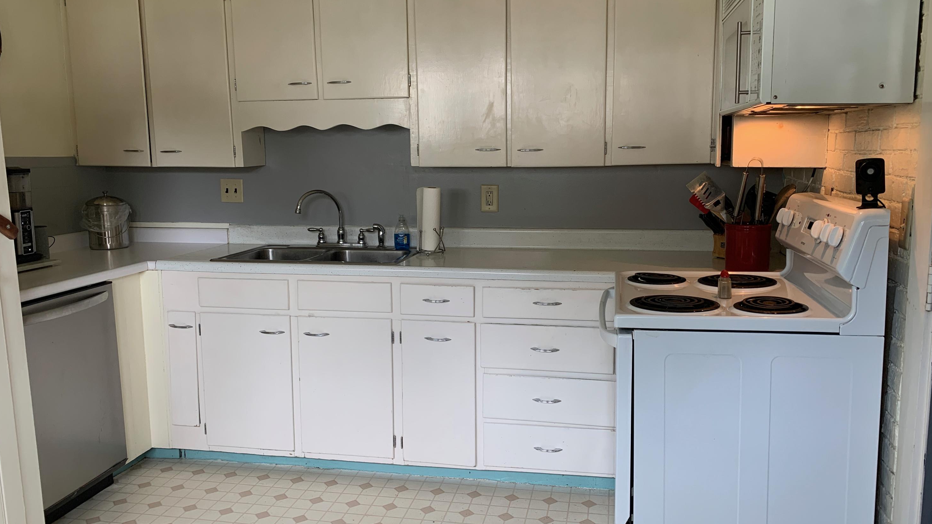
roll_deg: +0.7
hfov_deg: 66.1
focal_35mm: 29
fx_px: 717
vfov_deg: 40.2
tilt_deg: -8.2
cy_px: 263
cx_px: 474
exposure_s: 1/60
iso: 50
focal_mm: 4.25
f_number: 1.8
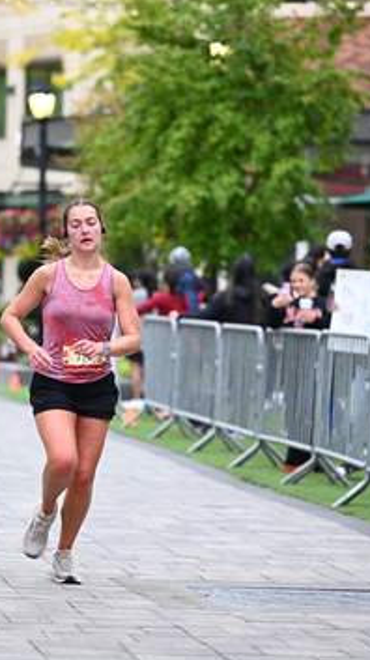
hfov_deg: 6.4
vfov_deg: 11.5
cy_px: 359
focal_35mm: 188
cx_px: 109
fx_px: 3286
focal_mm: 115
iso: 1000
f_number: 2.8
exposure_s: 1/1600
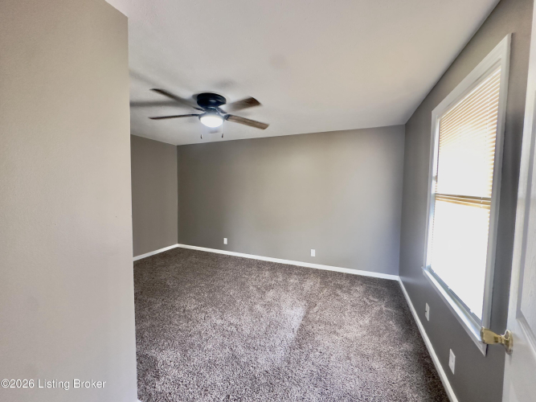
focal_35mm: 14
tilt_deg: -4.6
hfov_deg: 102.1
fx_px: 217
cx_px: 268
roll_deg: -1.2
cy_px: 201
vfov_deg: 85.7
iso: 320
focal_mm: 2.22
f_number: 2.2
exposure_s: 1/60
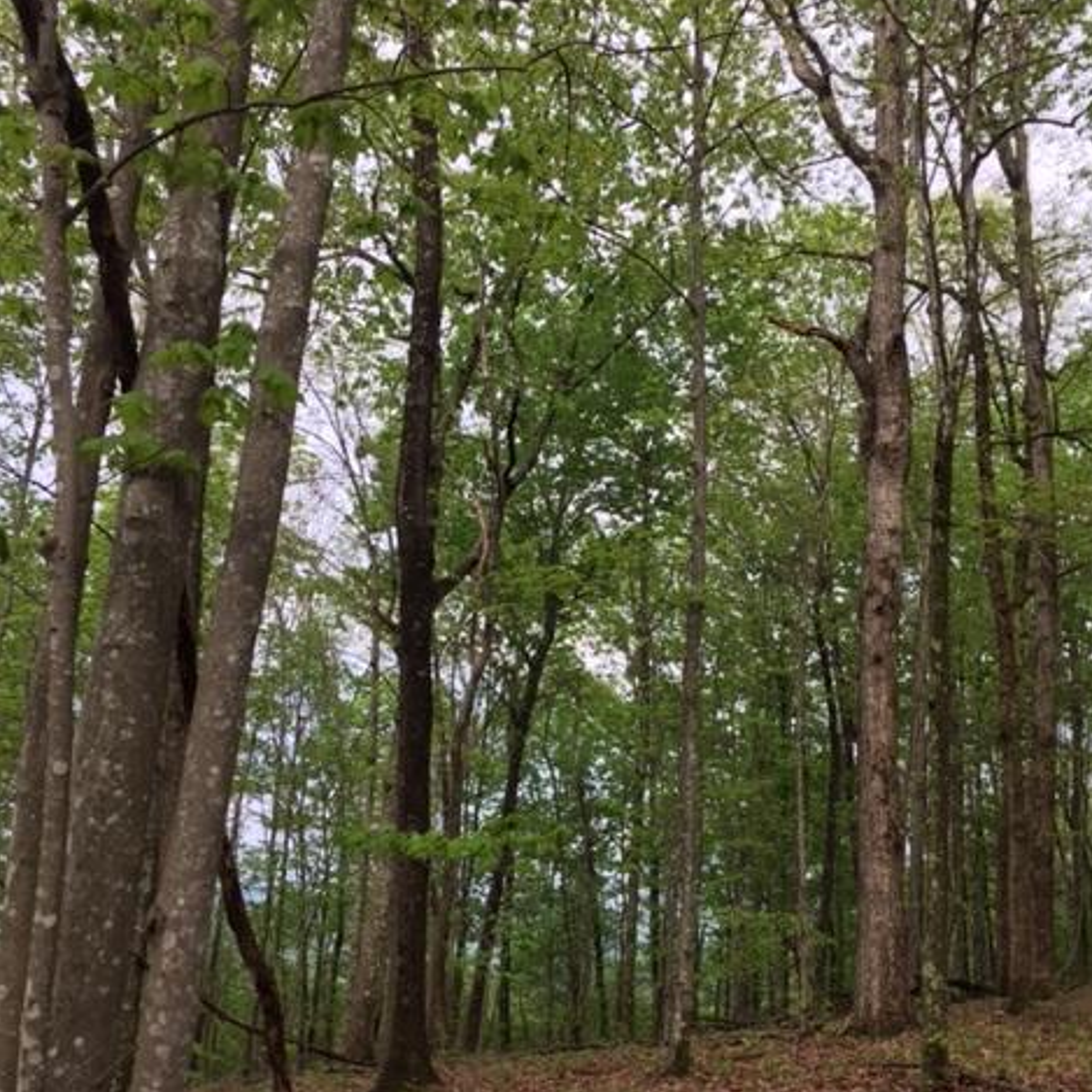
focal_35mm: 35
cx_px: 556
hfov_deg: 47.2
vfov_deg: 46.8
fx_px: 1249
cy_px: 687
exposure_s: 1/682
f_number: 2.2
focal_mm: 4.15
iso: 32
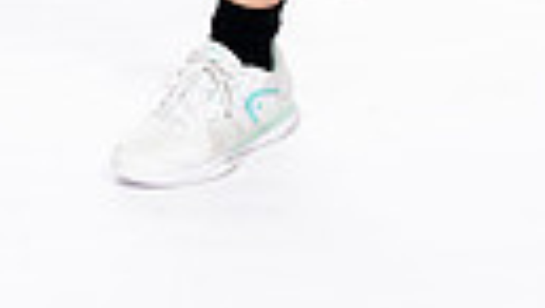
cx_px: 156
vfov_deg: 5.4
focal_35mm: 212
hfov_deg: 10.1
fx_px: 3068
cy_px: -633
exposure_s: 1/250
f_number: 5.6
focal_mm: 58
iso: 400
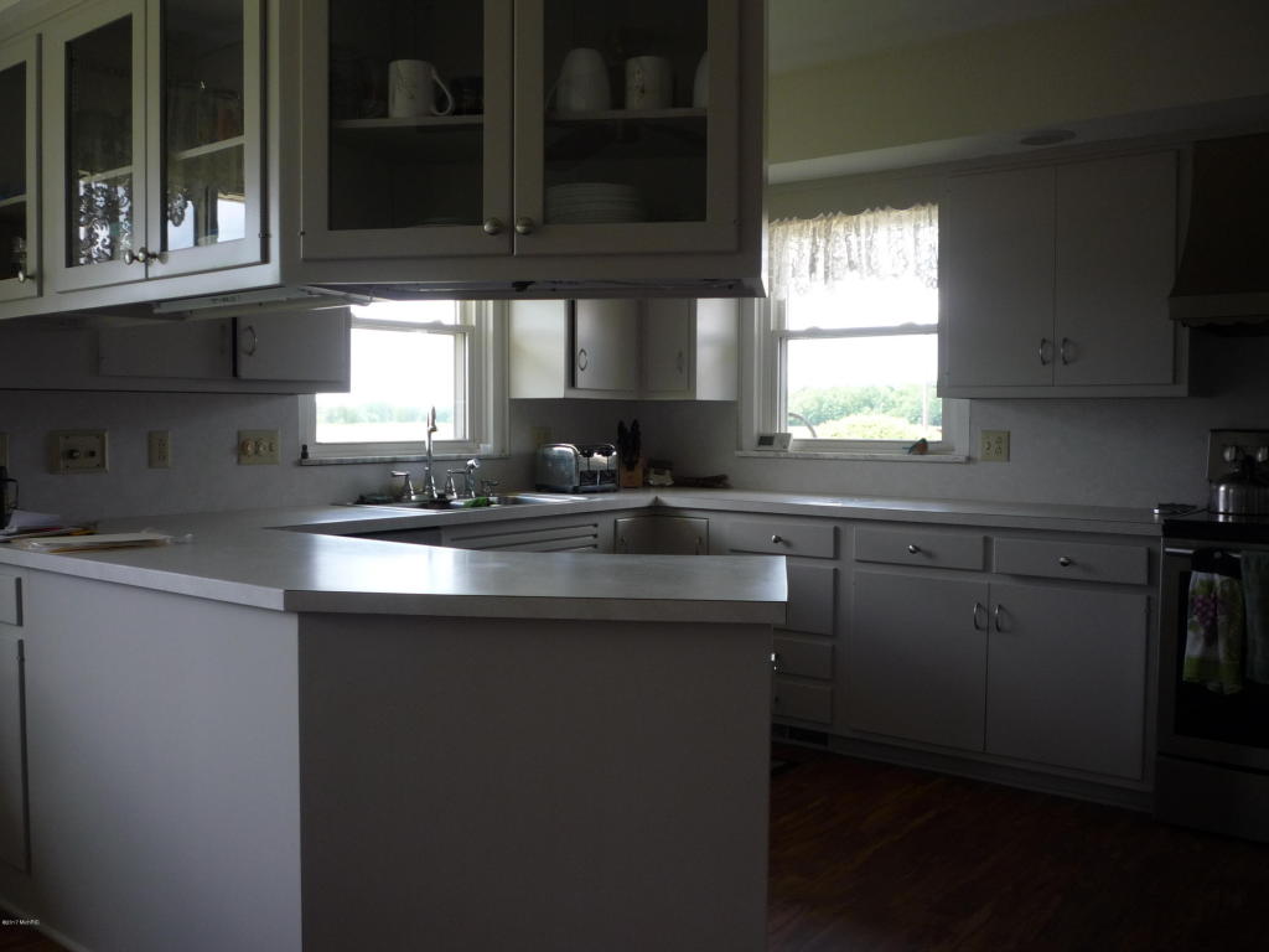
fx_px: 1173
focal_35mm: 32
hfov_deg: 56.8
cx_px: 634
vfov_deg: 44.2
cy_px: 476
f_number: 3.3
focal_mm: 5.2
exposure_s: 1/50
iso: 100
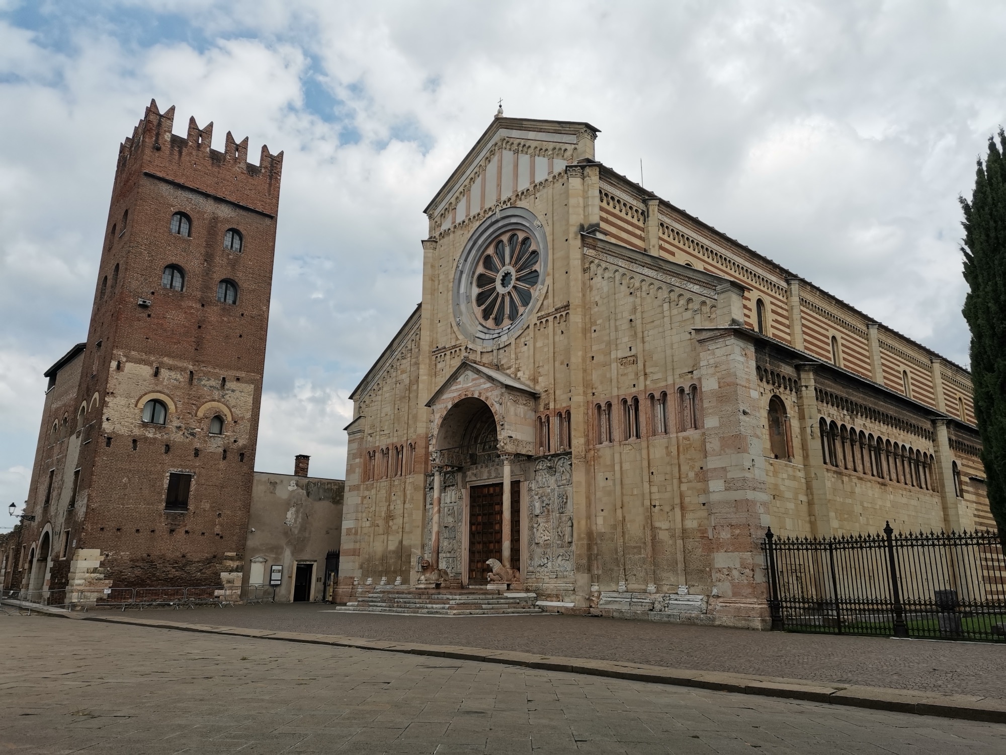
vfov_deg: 53.1
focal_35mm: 26
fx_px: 756
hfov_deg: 67.3
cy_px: 378
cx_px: 503
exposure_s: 1/1171
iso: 50
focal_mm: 4.75
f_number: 1.8
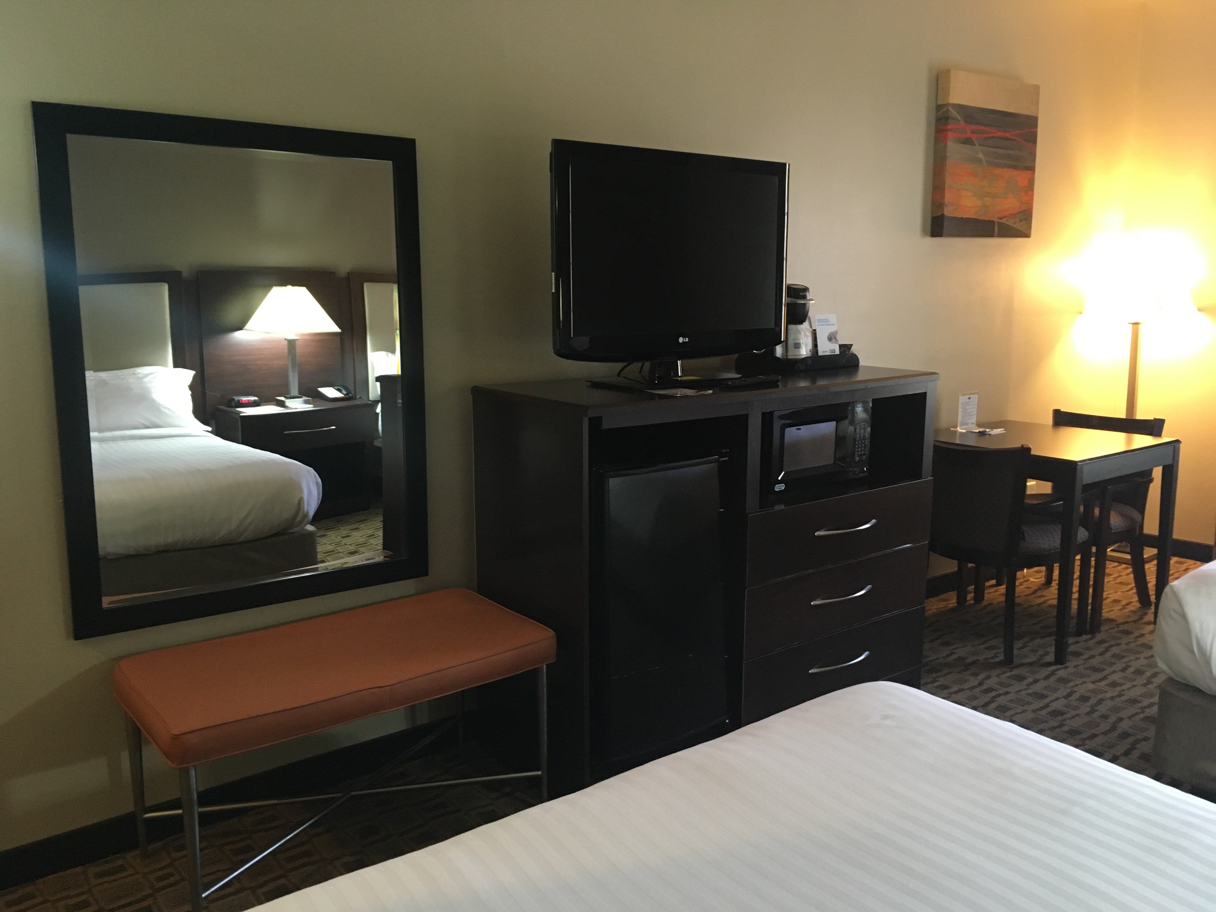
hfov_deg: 61.7
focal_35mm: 29
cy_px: 456
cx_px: 608
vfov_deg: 48.2
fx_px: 1019
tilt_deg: -10.4
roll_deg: +0.8
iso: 200
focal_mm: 4.15
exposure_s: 1/24
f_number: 2.2
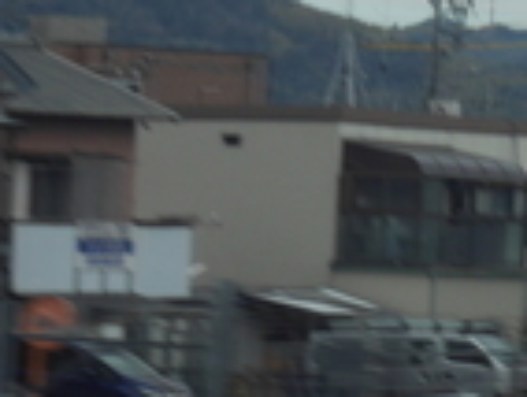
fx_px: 4117
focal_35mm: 270
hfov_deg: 7.1
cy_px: 91
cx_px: 958
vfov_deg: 5.5
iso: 200
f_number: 6.3
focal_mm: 32
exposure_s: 1/200
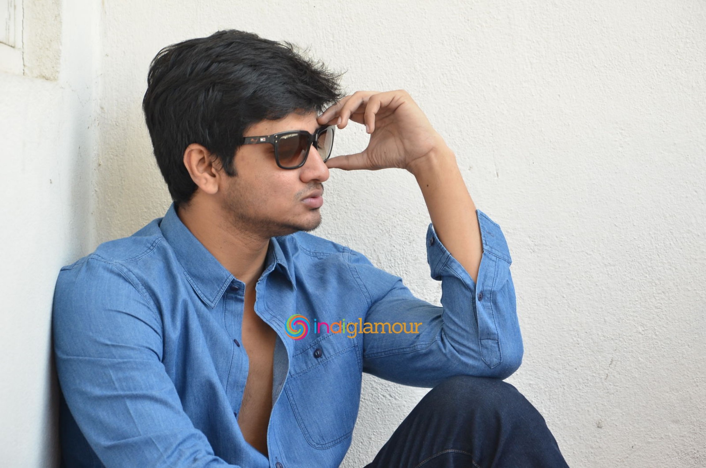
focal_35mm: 105
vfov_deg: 13.0
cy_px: 234
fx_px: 2055
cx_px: 353
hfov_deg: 19.5
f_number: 5.6
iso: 500
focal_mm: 70
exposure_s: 1/125
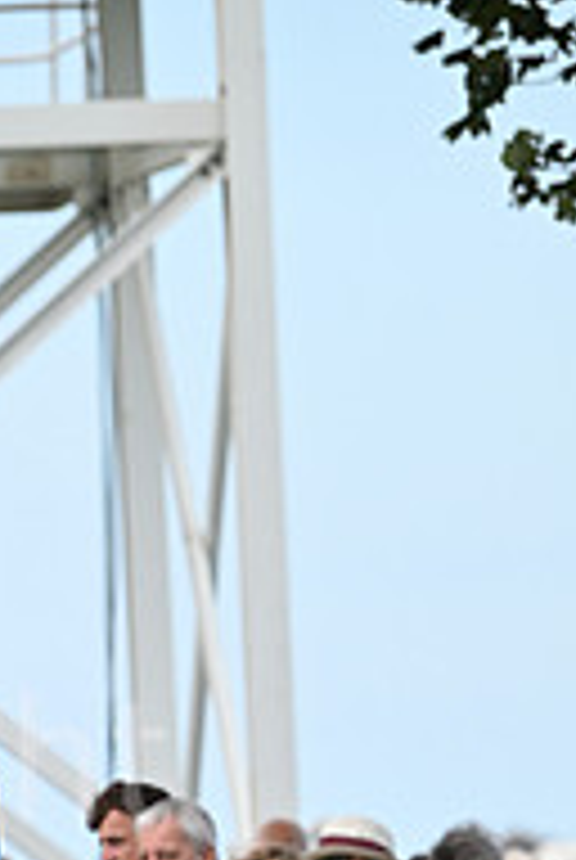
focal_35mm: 447
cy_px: 1009
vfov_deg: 4.6
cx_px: -68
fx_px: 10689
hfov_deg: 3.1
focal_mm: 190
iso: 800
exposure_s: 1/2500
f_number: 4.5
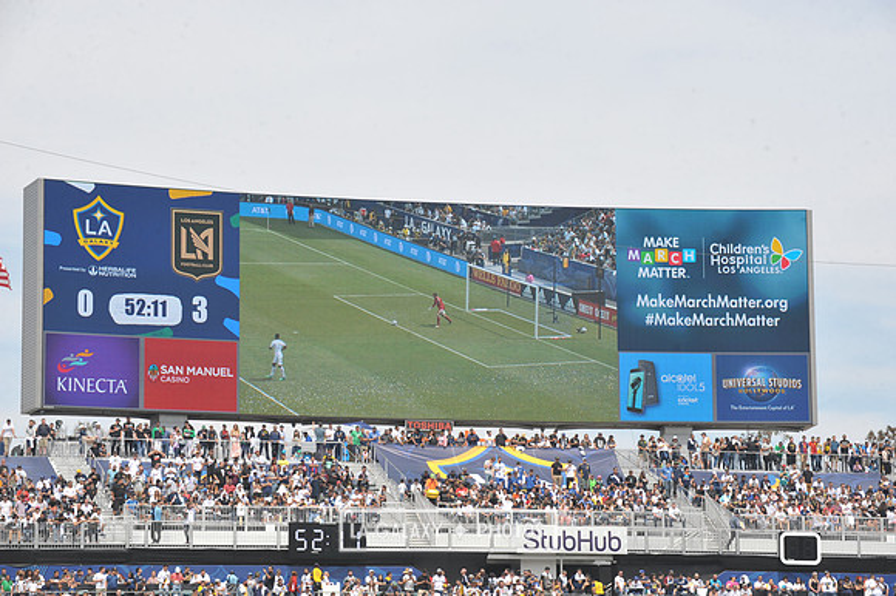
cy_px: 298
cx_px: 448
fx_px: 3109
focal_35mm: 125
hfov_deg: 16.4
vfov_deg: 11.0
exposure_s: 1/500
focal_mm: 125
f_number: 11
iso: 320
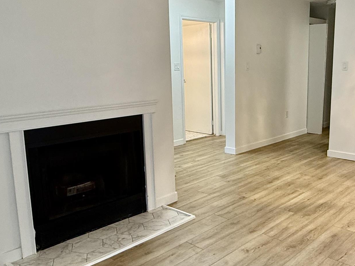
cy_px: 123
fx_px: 359
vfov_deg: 40.7
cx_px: 211
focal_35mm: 35
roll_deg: +0.9
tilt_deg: -9.2
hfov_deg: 52.3
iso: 250
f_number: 2.2
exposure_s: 1/120
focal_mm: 2.22
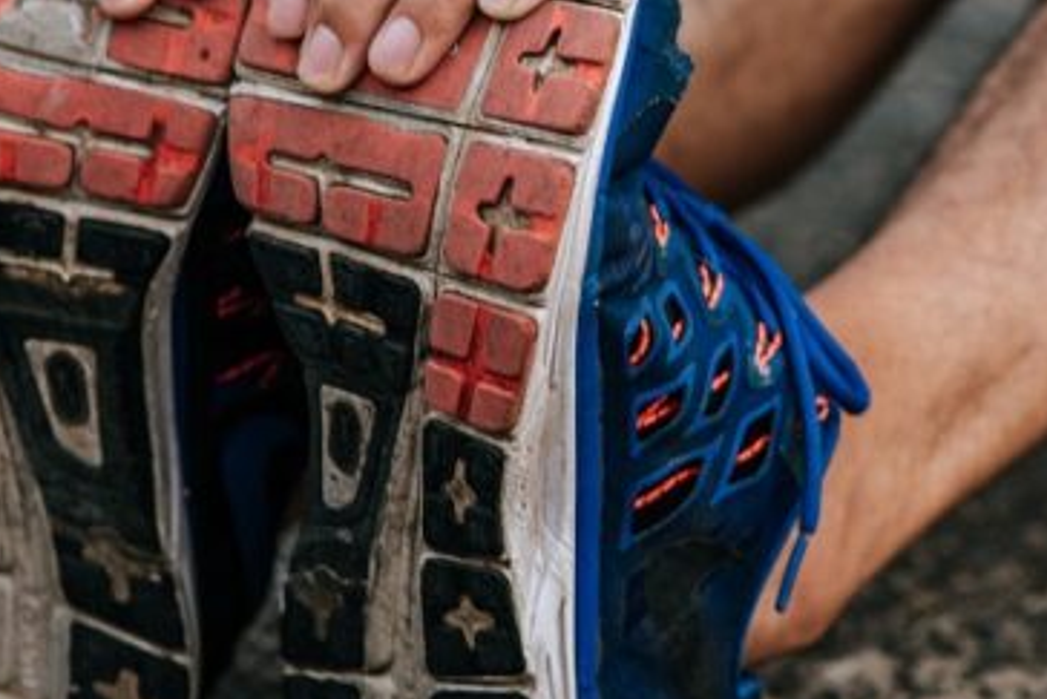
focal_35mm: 239
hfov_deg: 8.6
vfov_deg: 5.7
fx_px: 6953
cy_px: 13
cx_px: 874
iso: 64
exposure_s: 1/200
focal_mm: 85
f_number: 2.2
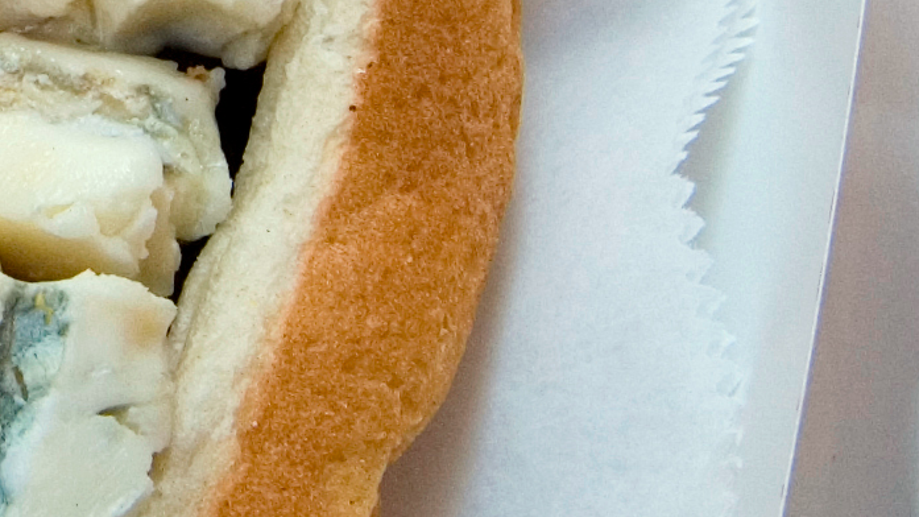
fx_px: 2973
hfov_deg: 16.7
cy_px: -240
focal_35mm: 122
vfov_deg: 9.7
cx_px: -236
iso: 200
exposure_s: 1/250
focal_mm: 18
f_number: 10
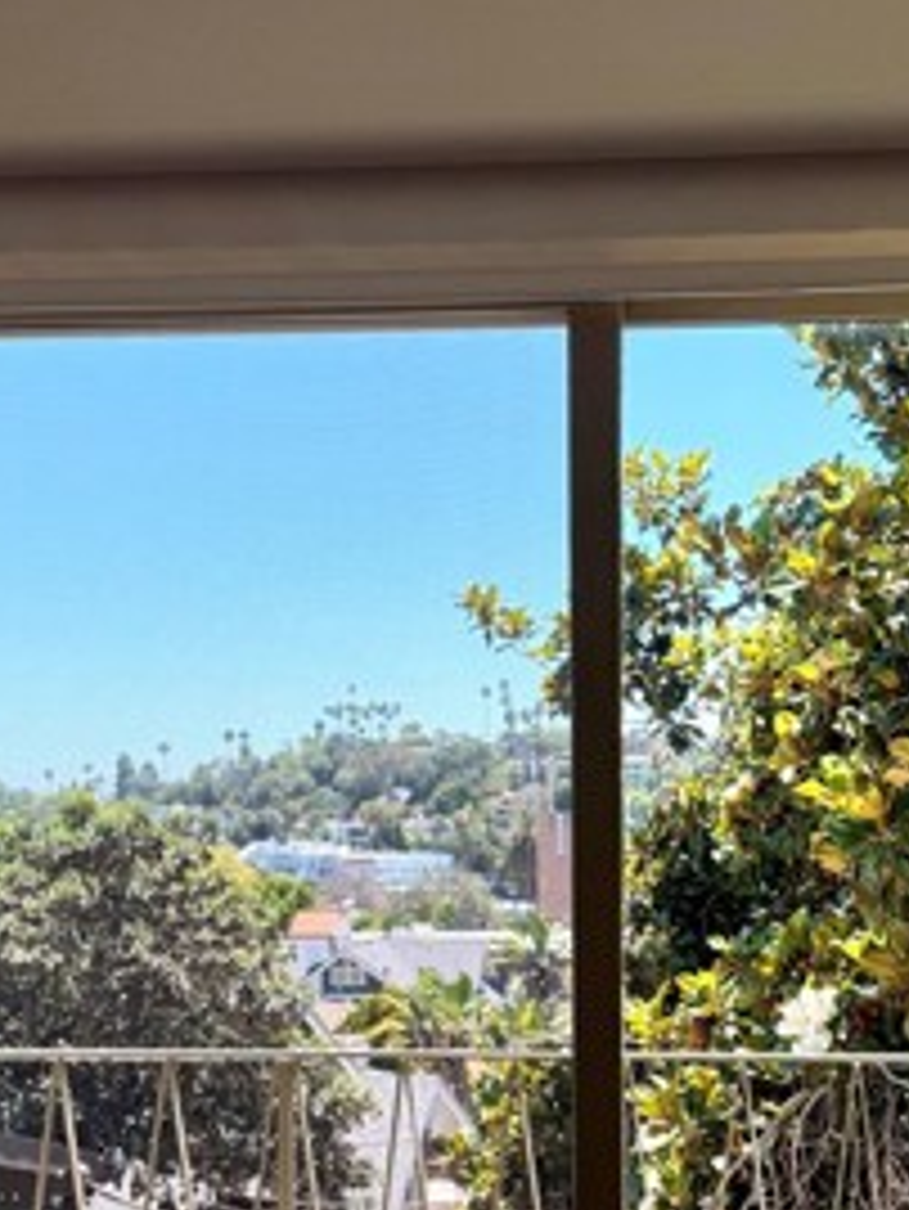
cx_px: 598
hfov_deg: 25.6
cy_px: 927
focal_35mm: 57
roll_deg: +0.3
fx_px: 1994
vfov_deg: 33.0
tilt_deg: -3.2
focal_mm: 6.76
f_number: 1.78
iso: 80
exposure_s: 1/1271
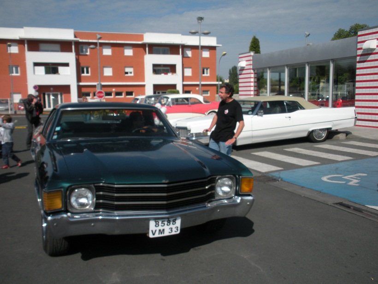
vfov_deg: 40.7
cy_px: 142
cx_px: 189
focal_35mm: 35
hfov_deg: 52.6
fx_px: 382
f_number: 5.6
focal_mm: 6.3
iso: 64
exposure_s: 1/508
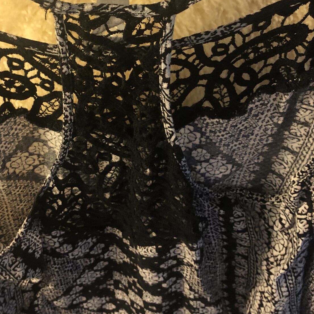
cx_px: 109
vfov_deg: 35.6
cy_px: 65
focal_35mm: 46
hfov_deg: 36.5
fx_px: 472
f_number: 1.8
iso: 64
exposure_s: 1/15
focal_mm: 3.99
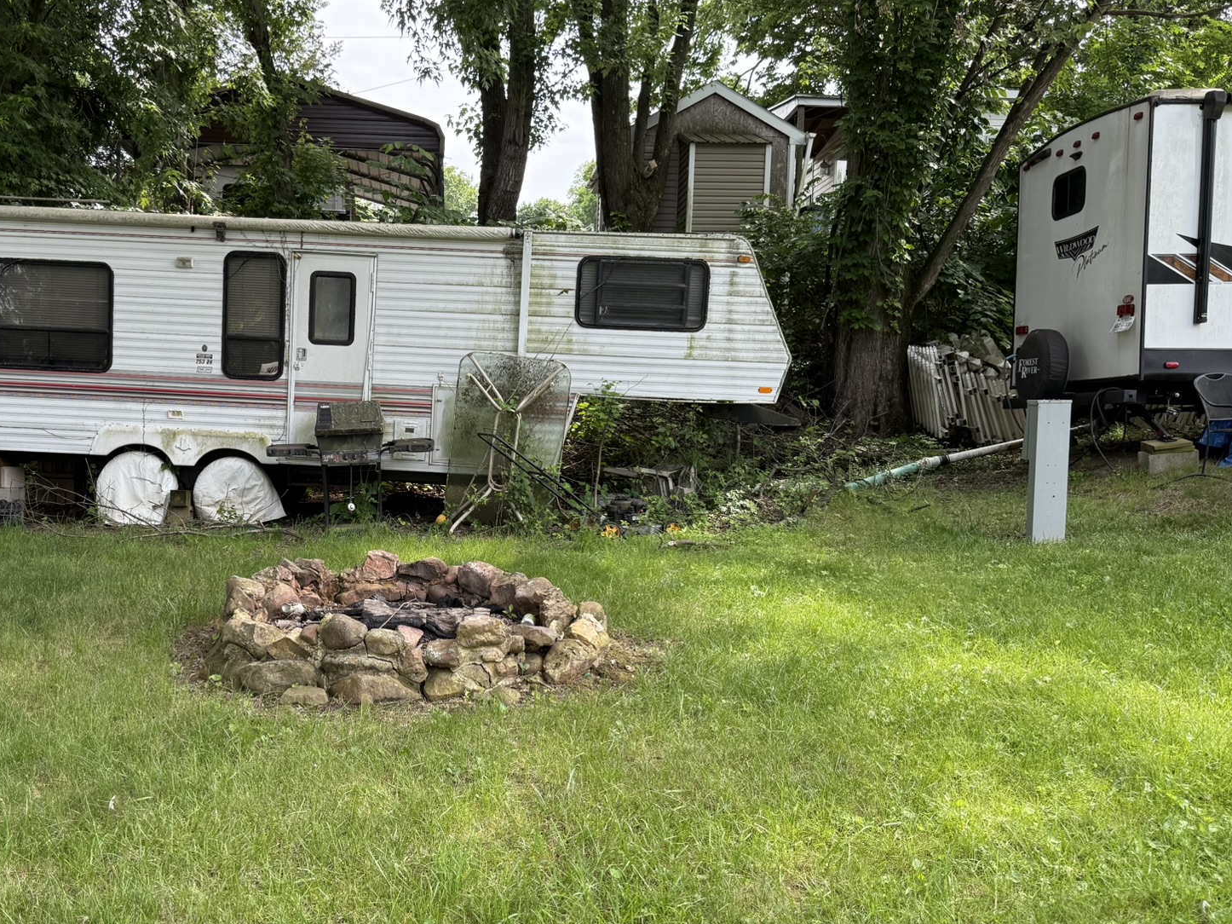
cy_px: 496
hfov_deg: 53.1
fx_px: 1210
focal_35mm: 34
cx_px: 426
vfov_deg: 41.8
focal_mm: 6.76
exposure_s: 1/849
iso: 100
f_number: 1.78
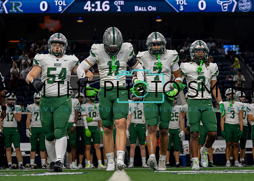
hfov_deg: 21.9
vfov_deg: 15.7
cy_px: 77
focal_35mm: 91
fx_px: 657
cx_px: 133
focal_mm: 70
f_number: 2.8
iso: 500
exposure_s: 1/500
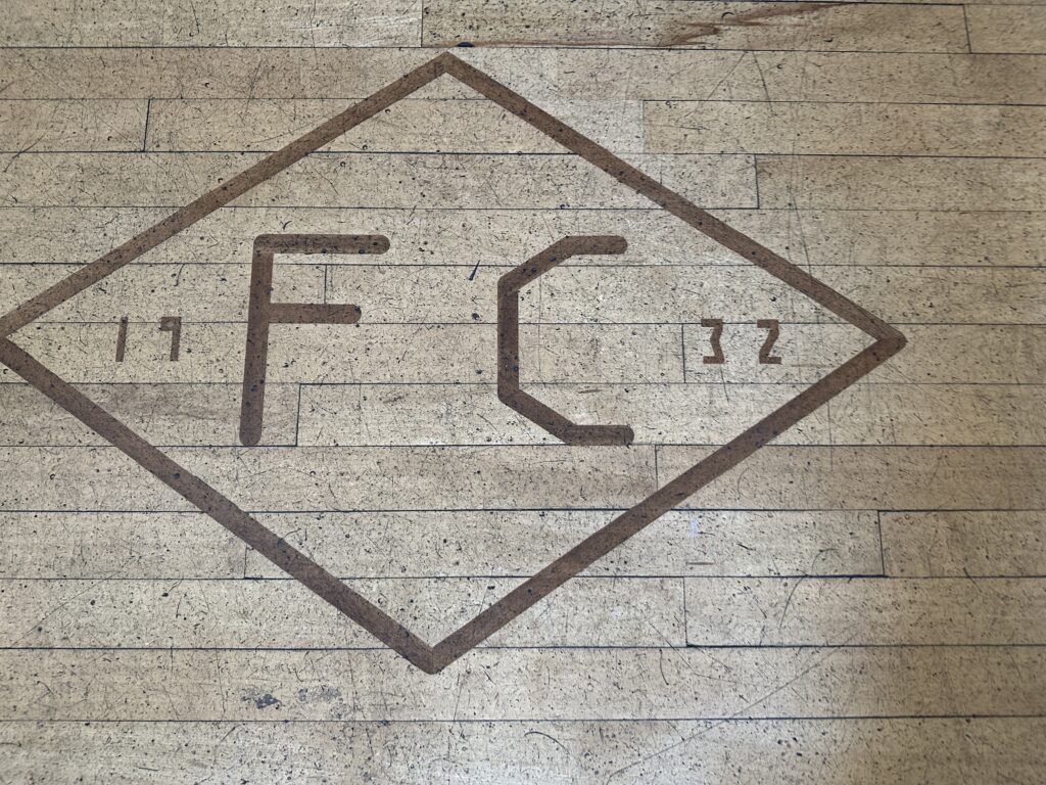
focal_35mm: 24
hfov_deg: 71.6
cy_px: 392
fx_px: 725
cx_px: 523
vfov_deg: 56.8
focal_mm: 6.86
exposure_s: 1/60
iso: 250
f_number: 1.78
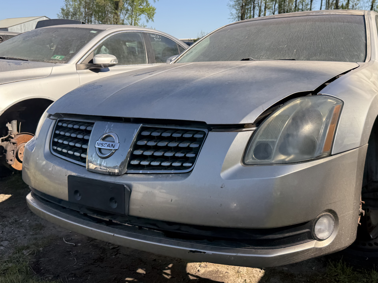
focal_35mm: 36
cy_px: 108
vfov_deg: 39.4
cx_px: 215
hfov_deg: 51.2
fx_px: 393
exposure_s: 1/2169
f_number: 1.78
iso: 80
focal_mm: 6.76
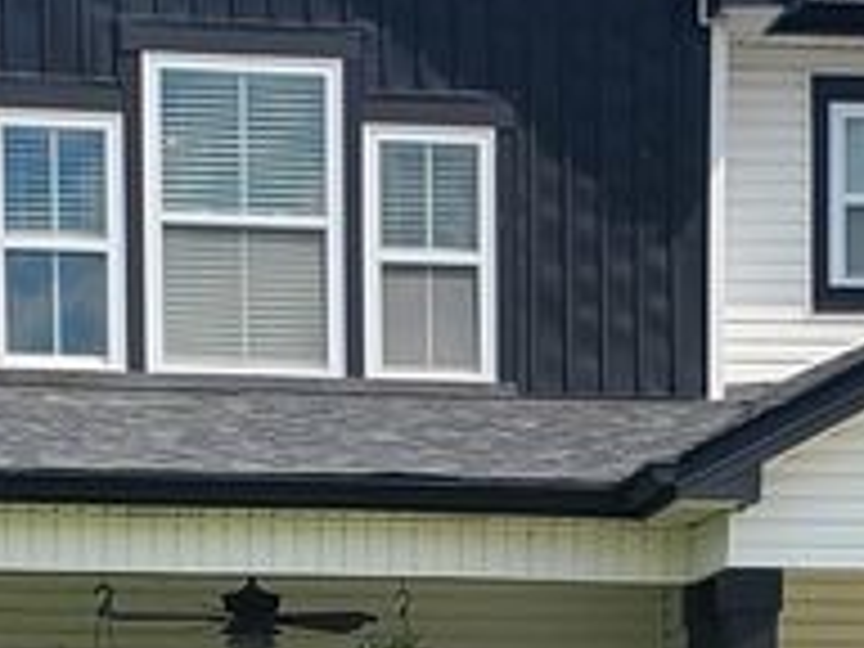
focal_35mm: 139
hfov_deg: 14.1
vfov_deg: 10.6
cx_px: 706
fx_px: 3469
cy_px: 662
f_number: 2.4
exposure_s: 1/1667
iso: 50
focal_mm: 4.3
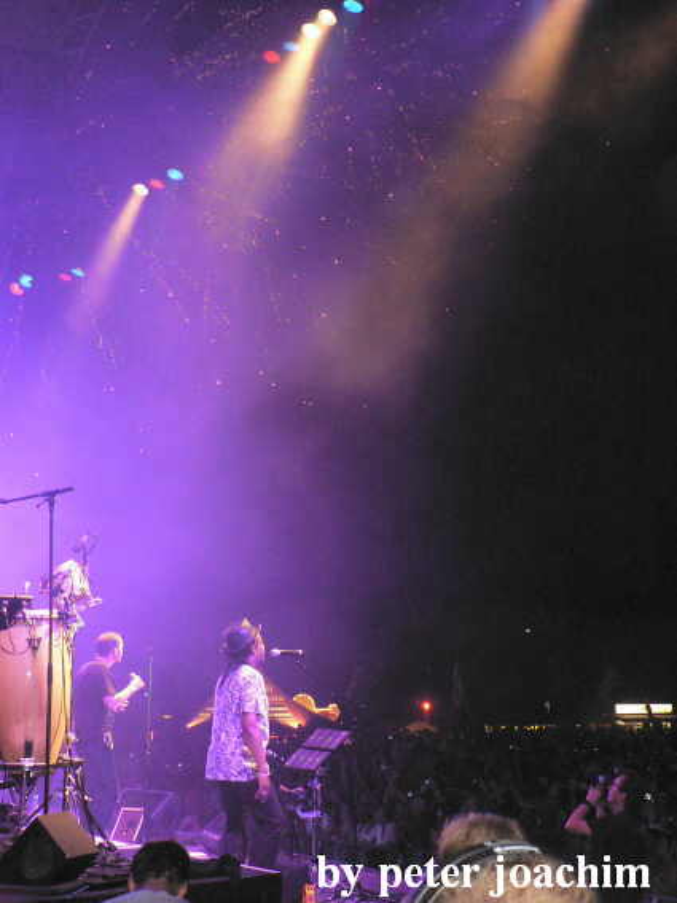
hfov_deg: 26.6
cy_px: 452
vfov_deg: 34.9
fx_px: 1435
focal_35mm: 55
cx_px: 338
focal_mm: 9.5
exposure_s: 1/60
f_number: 3.2
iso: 400
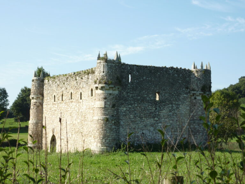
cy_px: 92
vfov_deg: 18.9
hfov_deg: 25.0
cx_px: 122
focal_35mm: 78
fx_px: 552
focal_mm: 12.8
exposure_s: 1/400
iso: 100
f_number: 4.5
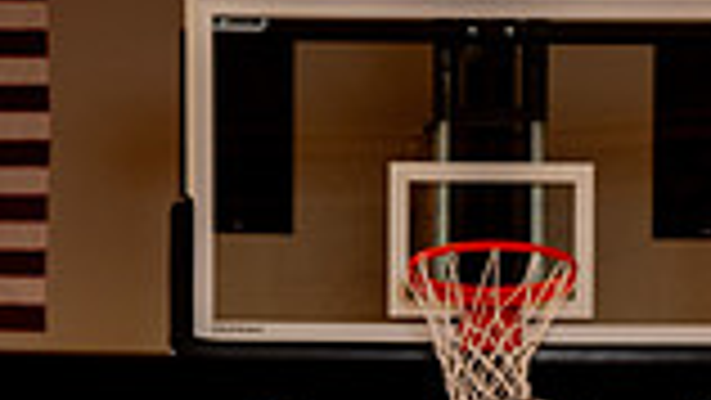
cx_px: 486
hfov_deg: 16.0
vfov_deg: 8.4
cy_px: 935
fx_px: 2527
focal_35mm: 134
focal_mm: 45
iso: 400
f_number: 4
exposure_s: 1/250
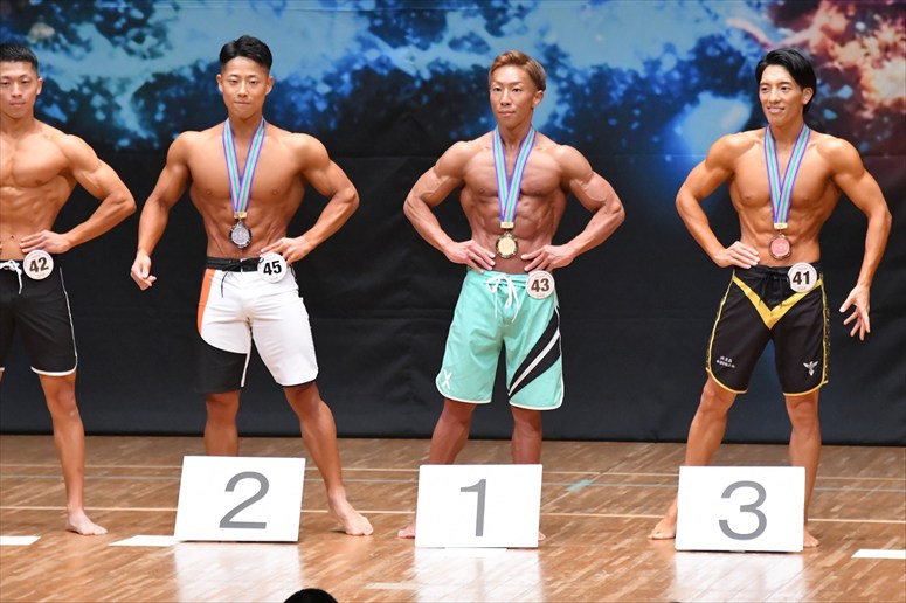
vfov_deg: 4.8
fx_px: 7169
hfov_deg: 7.2
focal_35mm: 285
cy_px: 302
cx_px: 453
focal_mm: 190
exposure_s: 1/400
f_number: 5.6
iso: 8000
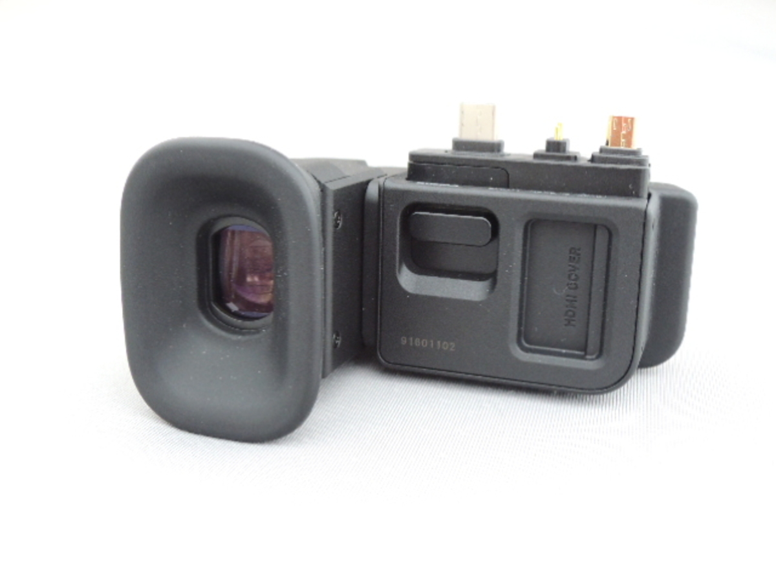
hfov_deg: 42.1
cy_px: 291
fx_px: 1009
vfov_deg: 32.2
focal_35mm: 45
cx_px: 388
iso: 400
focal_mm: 8.1
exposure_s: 1/15
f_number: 3.5
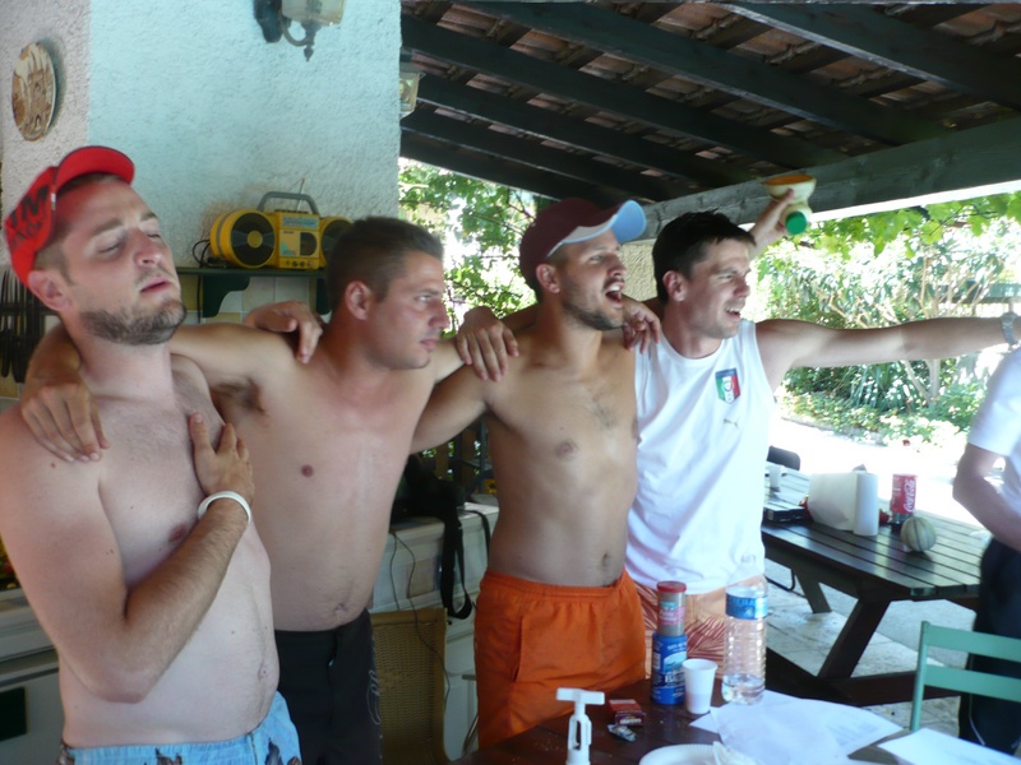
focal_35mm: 35
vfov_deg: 40.7
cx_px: 510
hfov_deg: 52.6
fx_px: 1032
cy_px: 382
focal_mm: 5.8
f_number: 2.8
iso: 100
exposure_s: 1/40
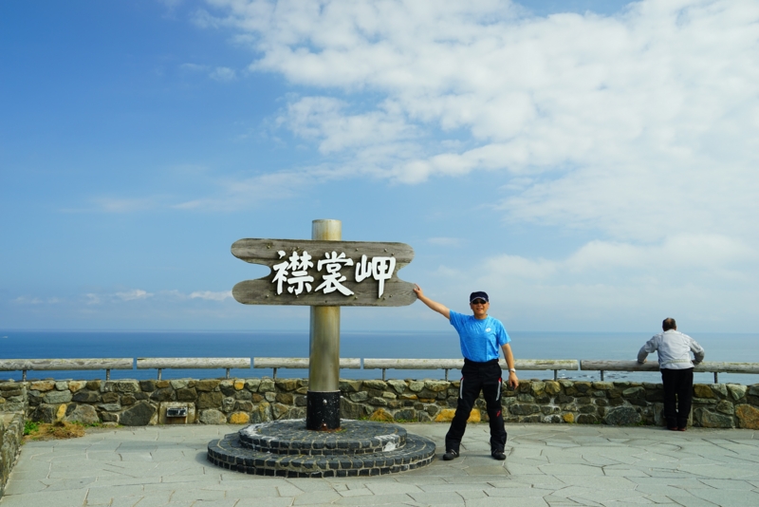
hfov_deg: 58.7
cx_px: 380
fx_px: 675
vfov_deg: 41.1
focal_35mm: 32
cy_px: 254
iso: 100
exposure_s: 1/100
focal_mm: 32
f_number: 8
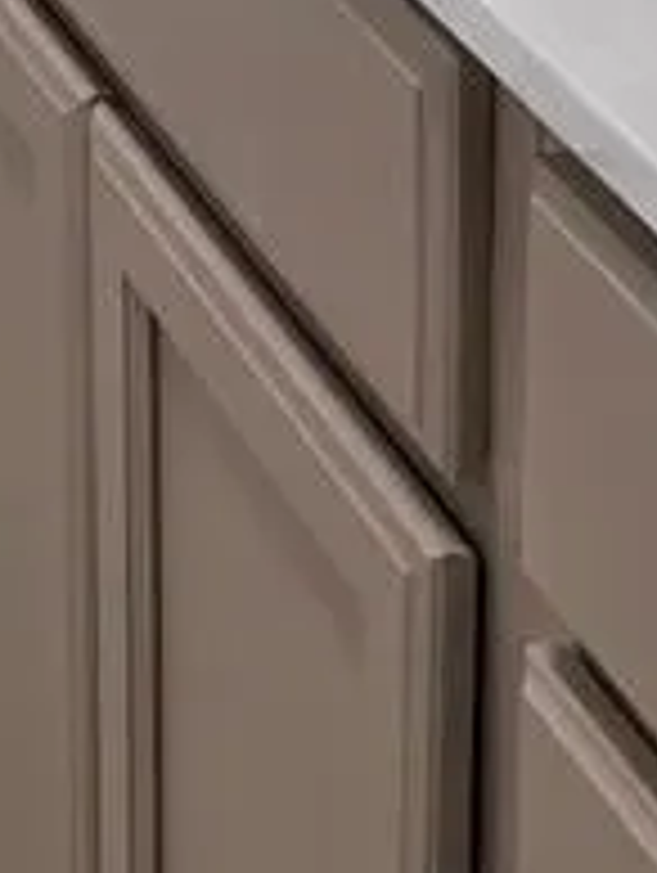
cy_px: -774
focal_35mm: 142
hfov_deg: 10.4
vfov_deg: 12.5
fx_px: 3586
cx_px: 684
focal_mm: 6.3
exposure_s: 1/120
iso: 400
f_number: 1.7
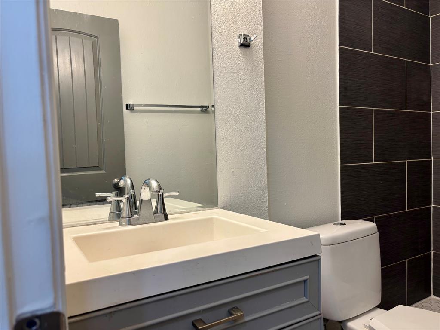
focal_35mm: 26
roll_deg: +2.2
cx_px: 220
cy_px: 165
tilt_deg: -3.1
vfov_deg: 53.1
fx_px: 330
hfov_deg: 67.3
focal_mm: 5.96
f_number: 1.6
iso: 100
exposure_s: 1/60
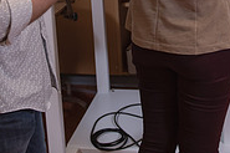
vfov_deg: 14.2
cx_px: 178
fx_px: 581
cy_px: -65
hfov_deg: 22.2
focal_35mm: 91
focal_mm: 29
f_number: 3.5
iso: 500
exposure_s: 1/200
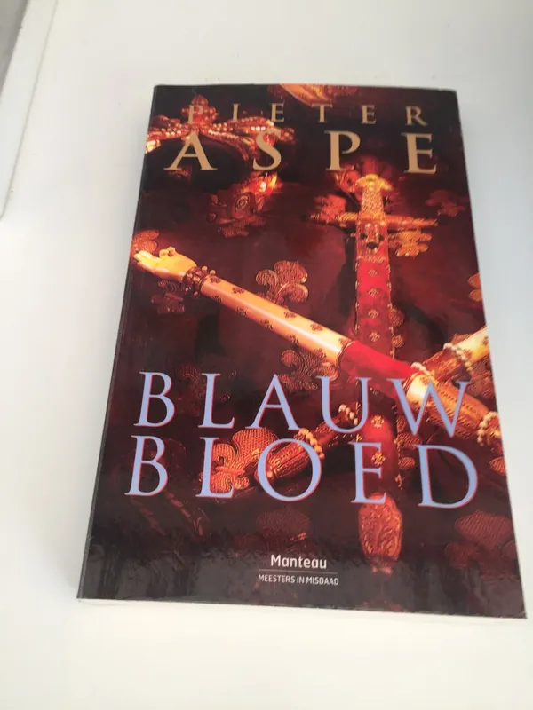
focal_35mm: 29
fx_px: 595
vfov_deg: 61.7
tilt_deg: -65.9
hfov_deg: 48.2
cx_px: 266
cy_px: 355
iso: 32
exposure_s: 1/131
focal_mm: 4.15
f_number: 2.2
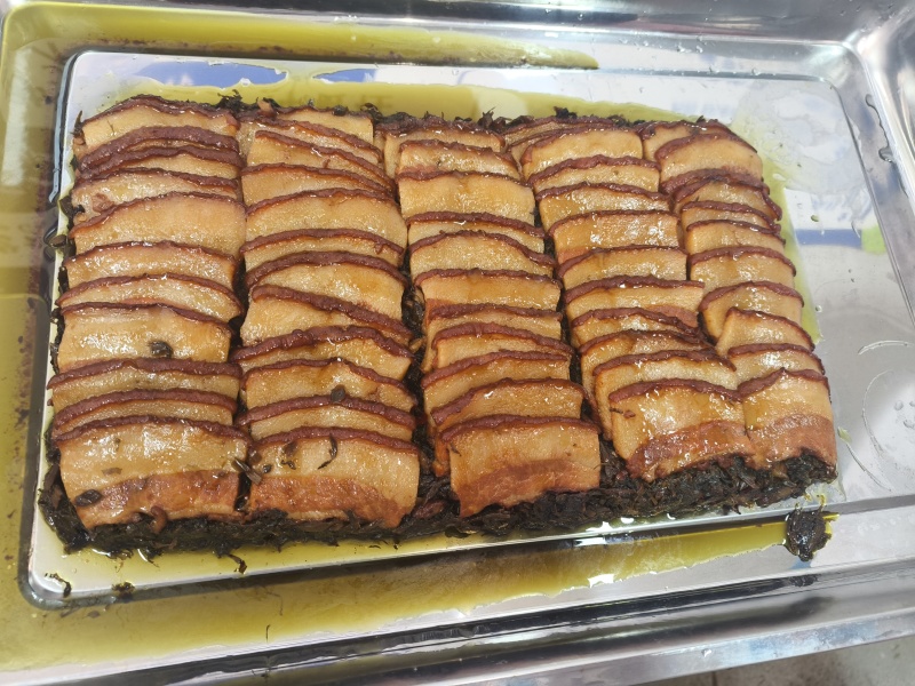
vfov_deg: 58.9
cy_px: 343
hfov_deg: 73.9
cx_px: 458
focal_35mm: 23
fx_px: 608
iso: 400
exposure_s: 1/84
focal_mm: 5.84
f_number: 1.6
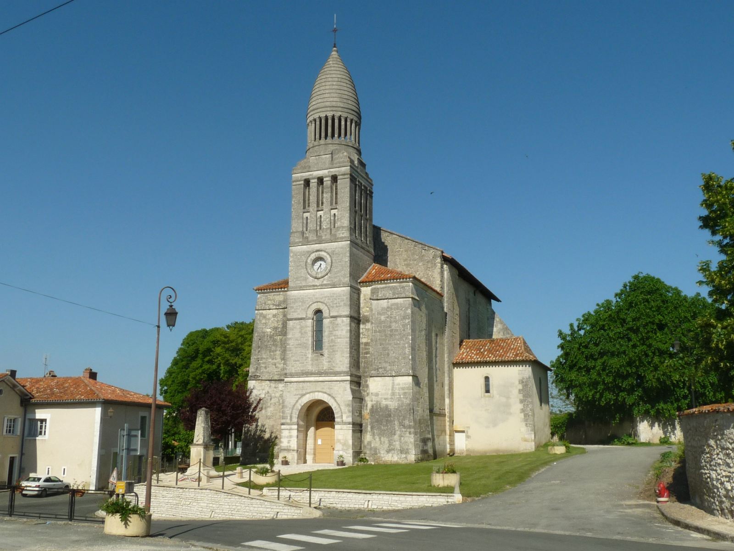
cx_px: 367
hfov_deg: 52.6
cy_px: 276
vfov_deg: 40.7
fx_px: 742
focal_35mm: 35
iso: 100
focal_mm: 4.8
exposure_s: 1/400
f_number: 7.1
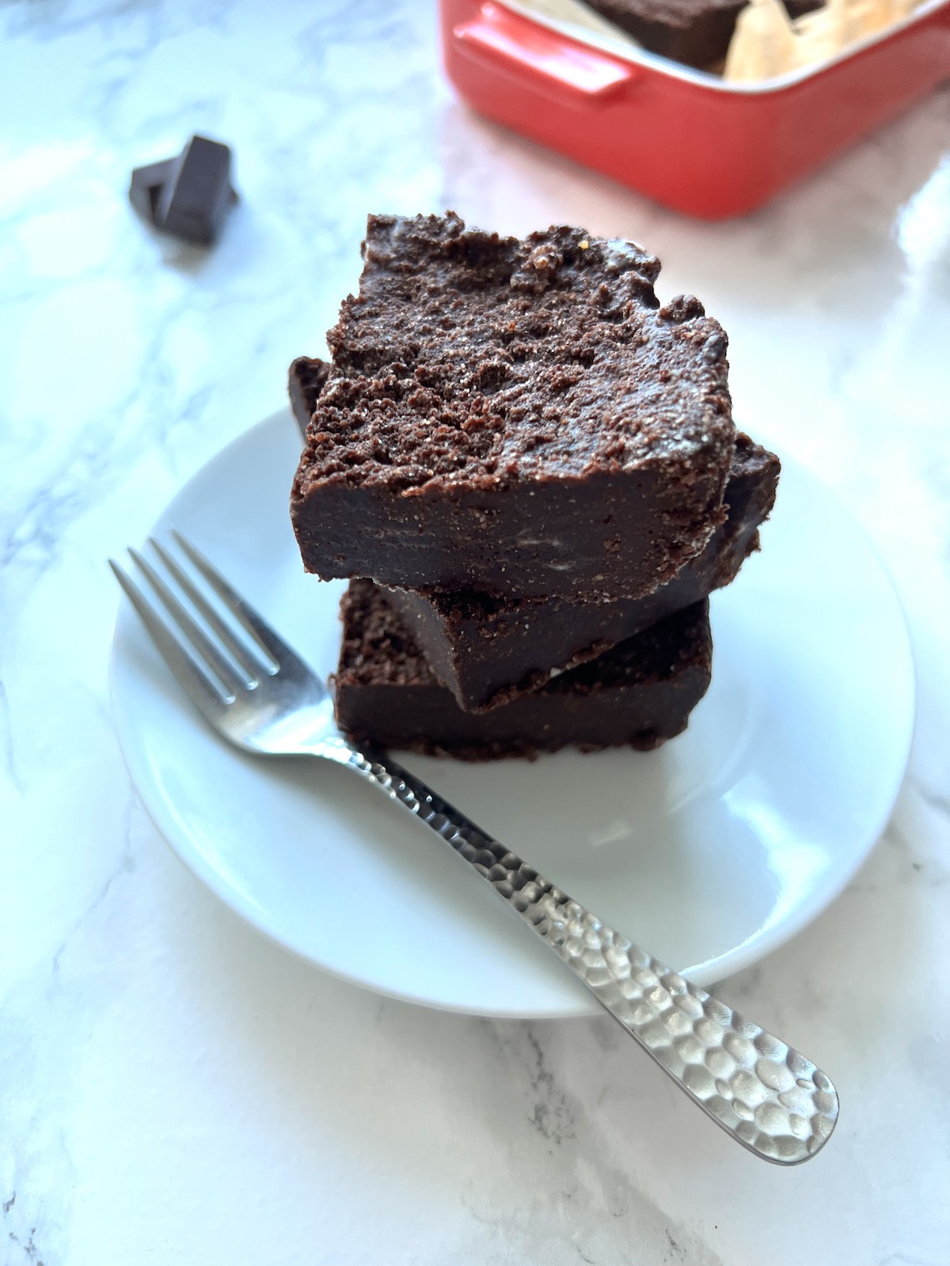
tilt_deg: -53.8
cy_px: 633
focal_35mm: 26
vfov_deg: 67.3
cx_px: 475
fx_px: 951
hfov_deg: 53.1
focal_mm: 5.7
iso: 125
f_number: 1.5
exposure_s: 1/118
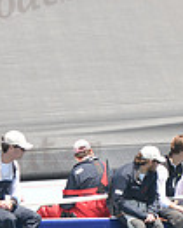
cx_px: 193
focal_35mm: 291
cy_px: 238
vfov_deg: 6.6
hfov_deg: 5.3
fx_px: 1968
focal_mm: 70
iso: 250
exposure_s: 1/800
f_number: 3.2
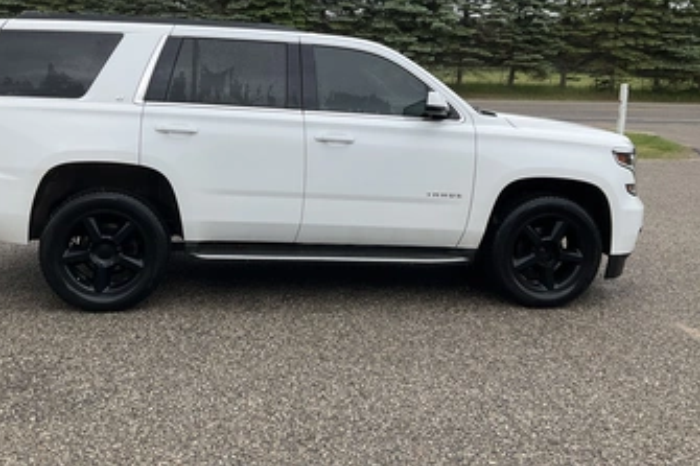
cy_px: 157
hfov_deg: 53.0
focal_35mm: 36
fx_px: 700
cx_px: 301
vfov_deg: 36.5
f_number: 1.8
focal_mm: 3
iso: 25
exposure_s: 1/551
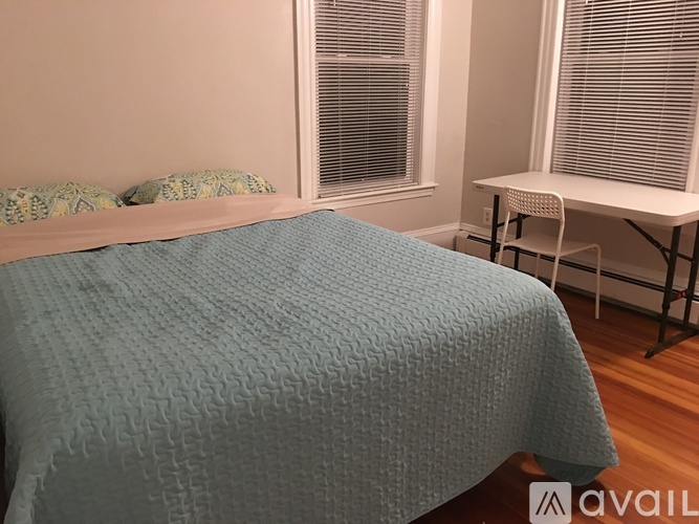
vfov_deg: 48.2
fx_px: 585
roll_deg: +0.1
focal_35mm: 29
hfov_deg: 61.7
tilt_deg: -15.3
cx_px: 350
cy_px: 262
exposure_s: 1/4
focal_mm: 4.15
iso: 100
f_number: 2.2
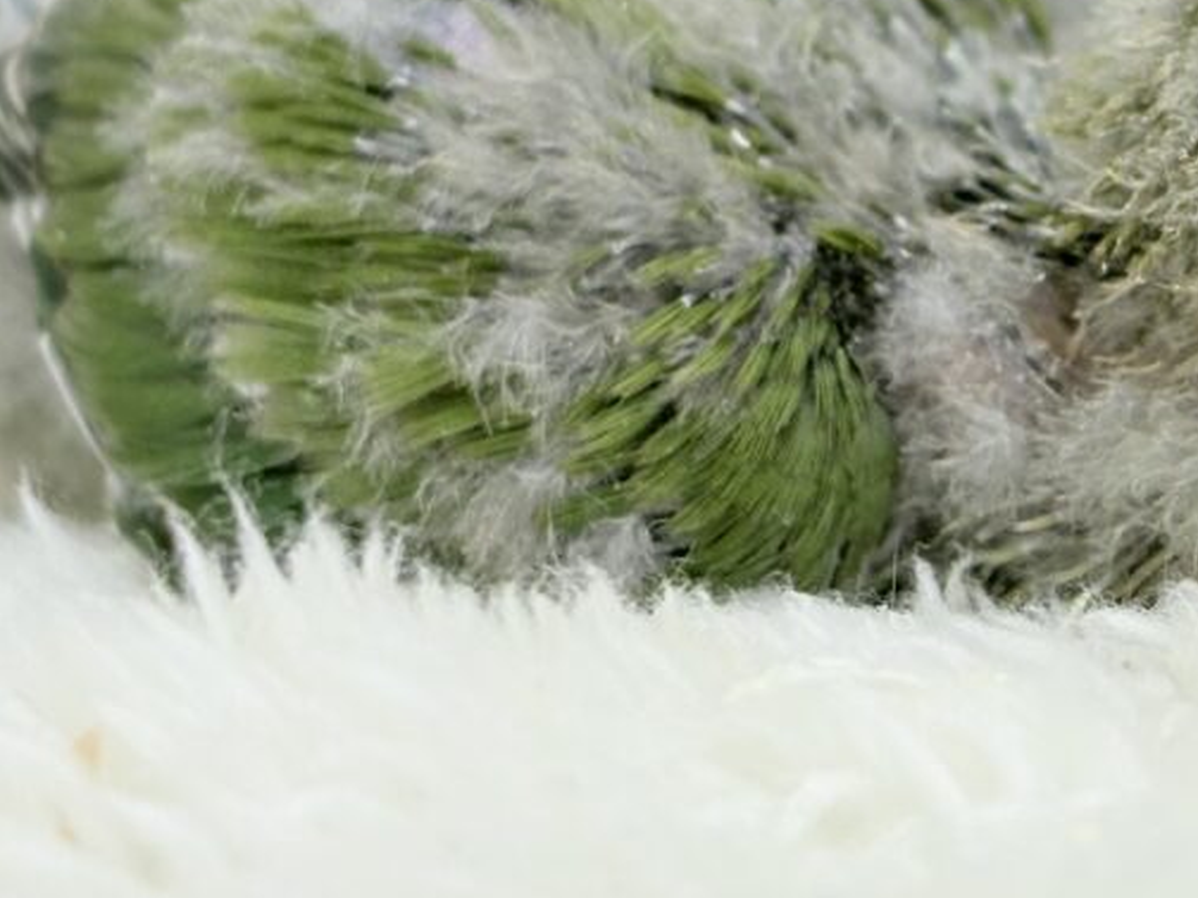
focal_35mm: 124
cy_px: 198
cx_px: 1084
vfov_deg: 11.9
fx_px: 4290
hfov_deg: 15.7
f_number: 1.6
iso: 80
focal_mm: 5.96
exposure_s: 1/100
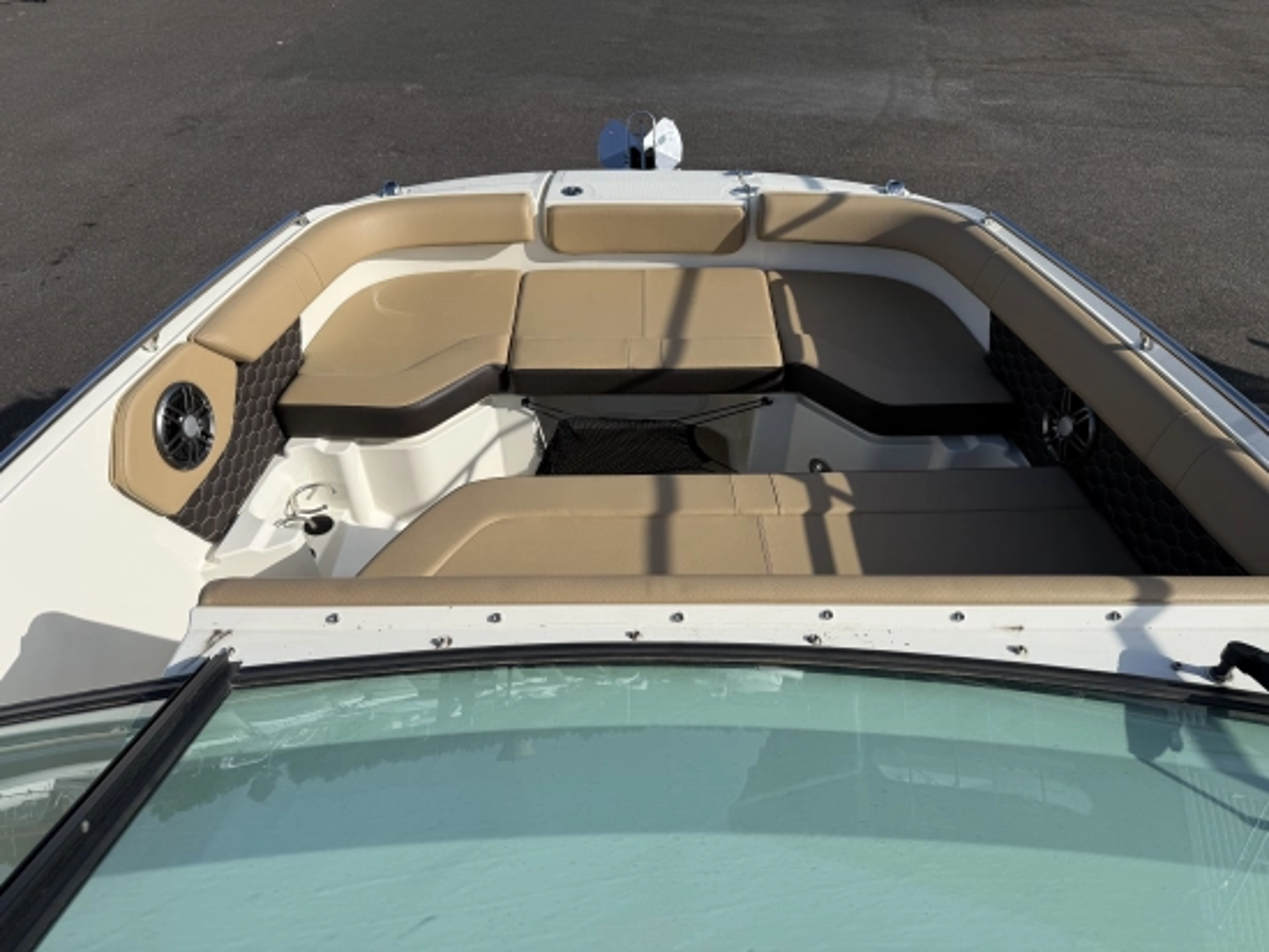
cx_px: 634
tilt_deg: -40.3
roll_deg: -1.8
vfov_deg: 56.9
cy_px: 476
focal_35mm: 24
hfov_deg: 71.6
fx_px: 880
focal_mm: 6.76
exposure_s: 1/6711
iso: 80
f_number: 1.78
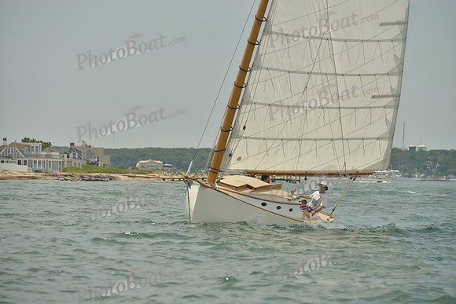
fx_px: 2534
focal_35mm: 200
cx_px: 228
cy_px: 152
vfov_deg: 6.9
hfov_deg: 10.3
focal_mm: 200
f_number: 8
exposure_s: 1/800
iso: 400
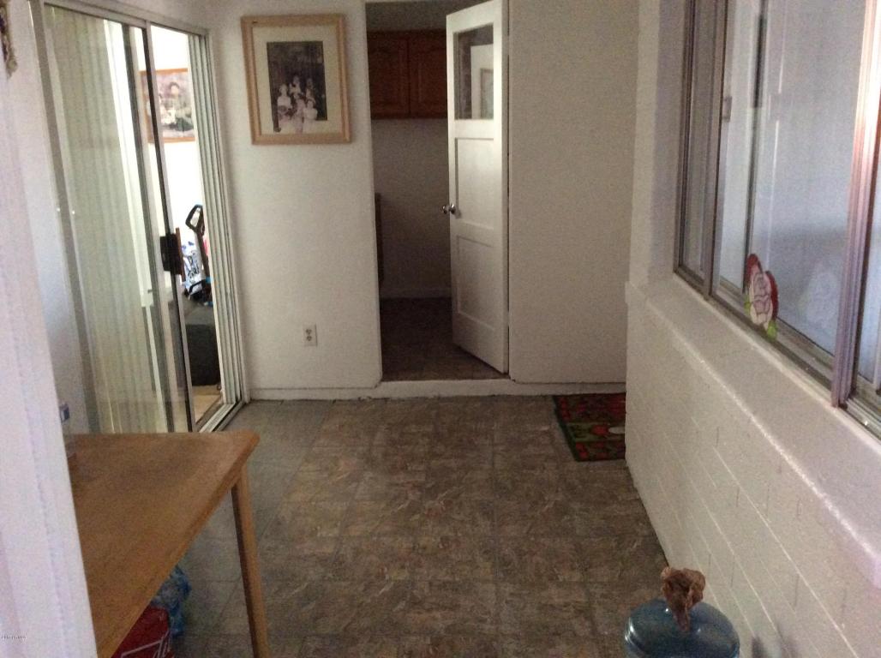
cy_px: 329
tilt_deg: -17.0
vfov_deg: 44.1
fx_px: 813
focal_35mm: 32
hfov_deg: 56.9
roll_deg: +3.6
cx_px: 440
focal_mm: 3.3
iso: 500
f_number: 2.4
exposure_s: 1/15
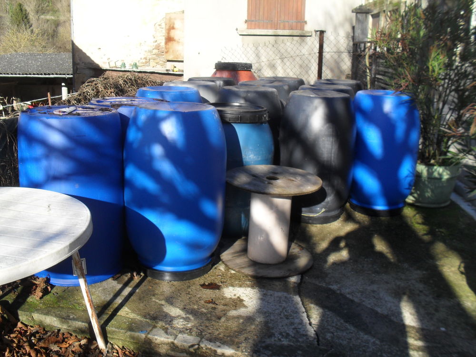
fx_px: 481
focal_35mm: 35
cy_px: 178
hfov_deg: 52.6
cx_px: 238
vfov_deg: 40.7
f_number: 8.4
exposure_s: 1/90
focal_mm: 6.3
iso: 100
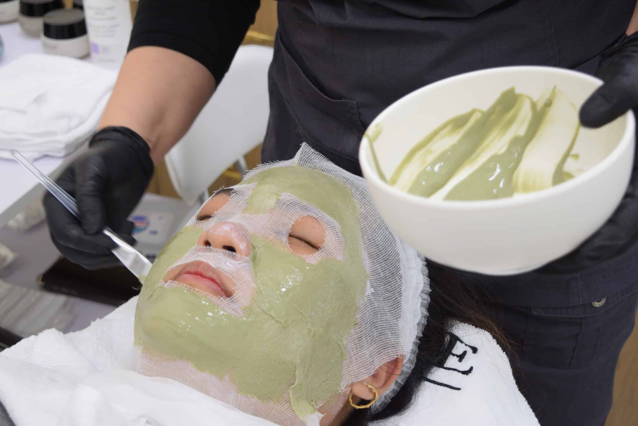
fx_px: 1063
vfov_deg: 22.6
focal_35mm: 60
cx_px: 319
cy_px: 213
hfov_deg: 33.4
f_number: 5
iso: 400
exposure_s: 1/80
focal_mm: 40
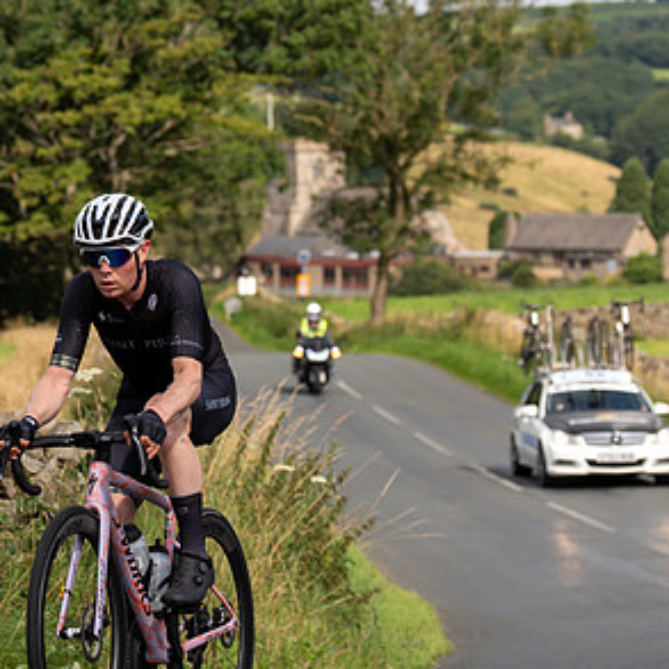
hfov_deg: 10.6
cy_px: 152
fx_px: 3608
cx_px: 219
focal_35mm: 165
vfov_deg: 10.6
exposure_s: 1/800
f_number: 4
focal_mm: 80
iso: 100
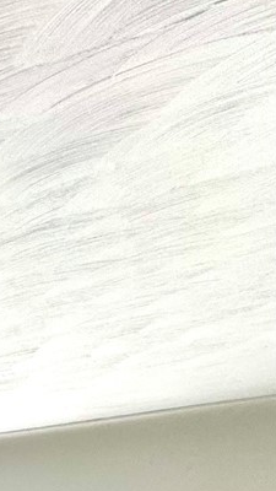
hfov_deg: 9.4
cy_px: 711
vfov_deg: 26.4
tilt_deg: -1.3
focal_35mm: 61
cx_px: -703
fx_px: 794
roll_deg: -2.4
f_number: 2.2
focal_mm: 2.22
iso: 40
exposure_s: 1/317
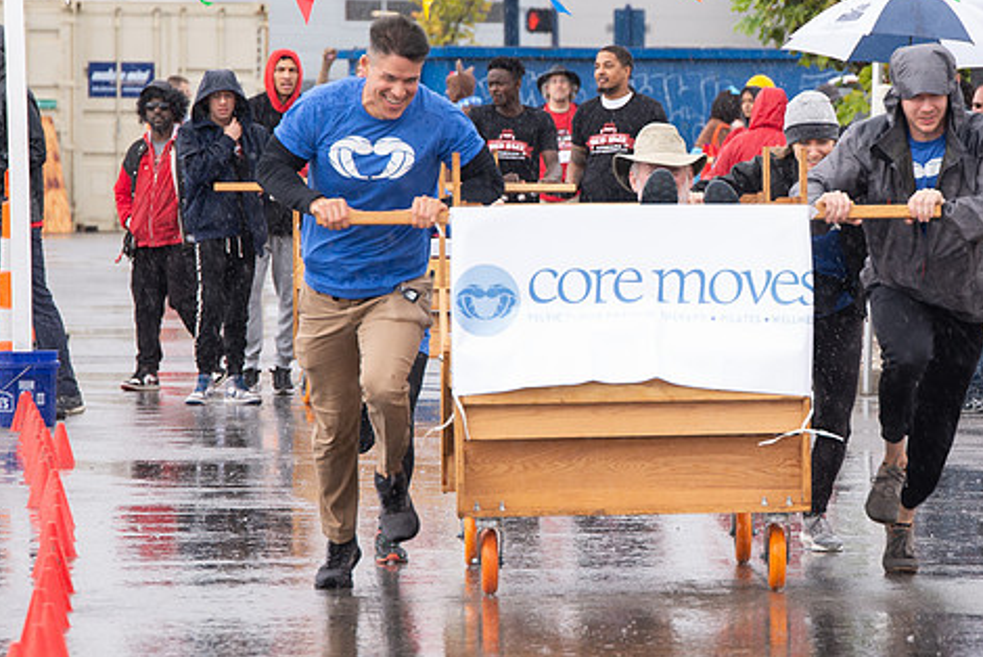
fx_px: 10191
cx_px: 738
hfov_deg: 5.5
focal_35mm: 373
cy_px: 341
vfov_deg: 3.7
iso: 800
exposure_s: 1/400
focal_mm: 200
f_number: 7.1
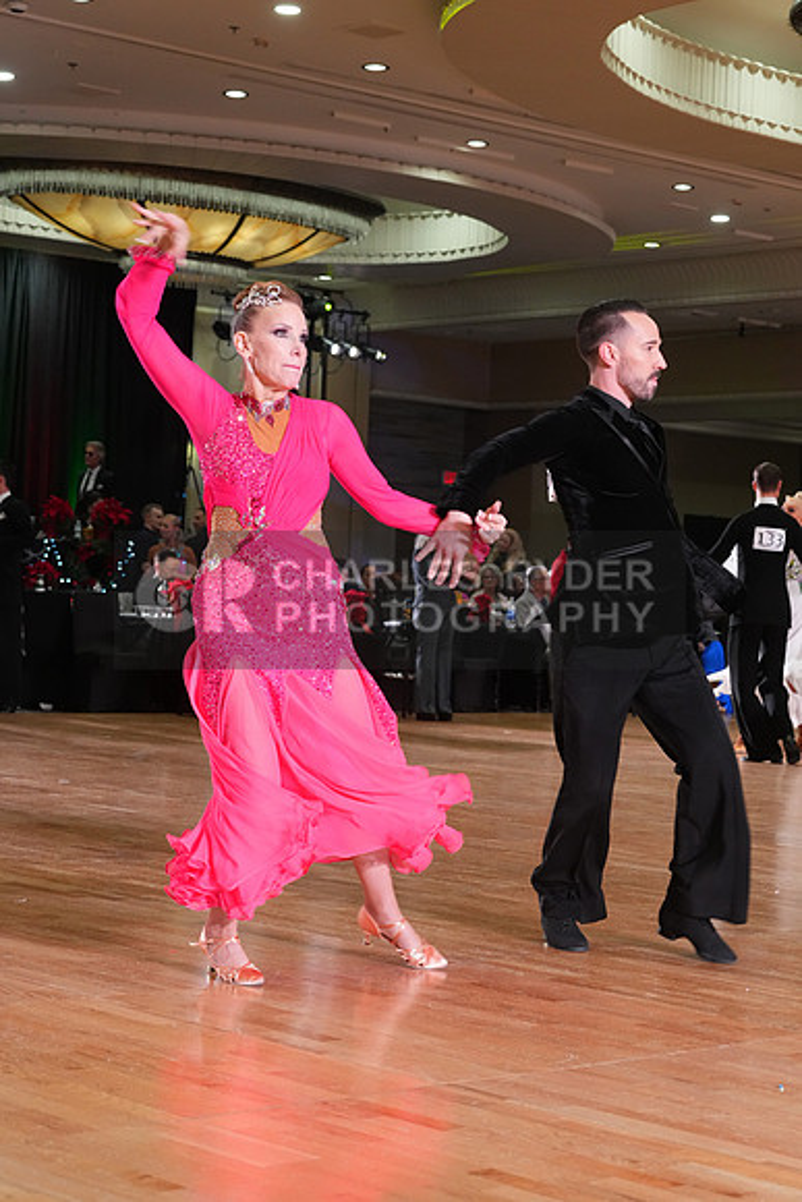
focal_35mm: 71
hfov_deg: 19.2
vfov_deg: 28.4
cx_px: 401
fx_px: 2371
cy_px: 601
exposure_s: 1/200
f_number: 6.3
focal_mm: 71
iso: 3200
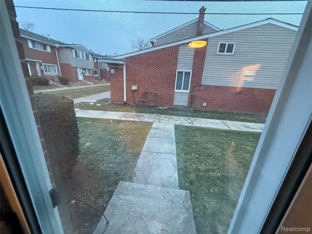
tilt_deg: -17.8
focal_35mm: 14
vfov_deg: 85.7
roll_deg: -2.0
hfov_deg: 102.1
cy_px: 117
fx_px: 126
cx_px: 156
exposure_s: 1/60
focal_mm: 2.22
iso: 800
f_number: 2.2
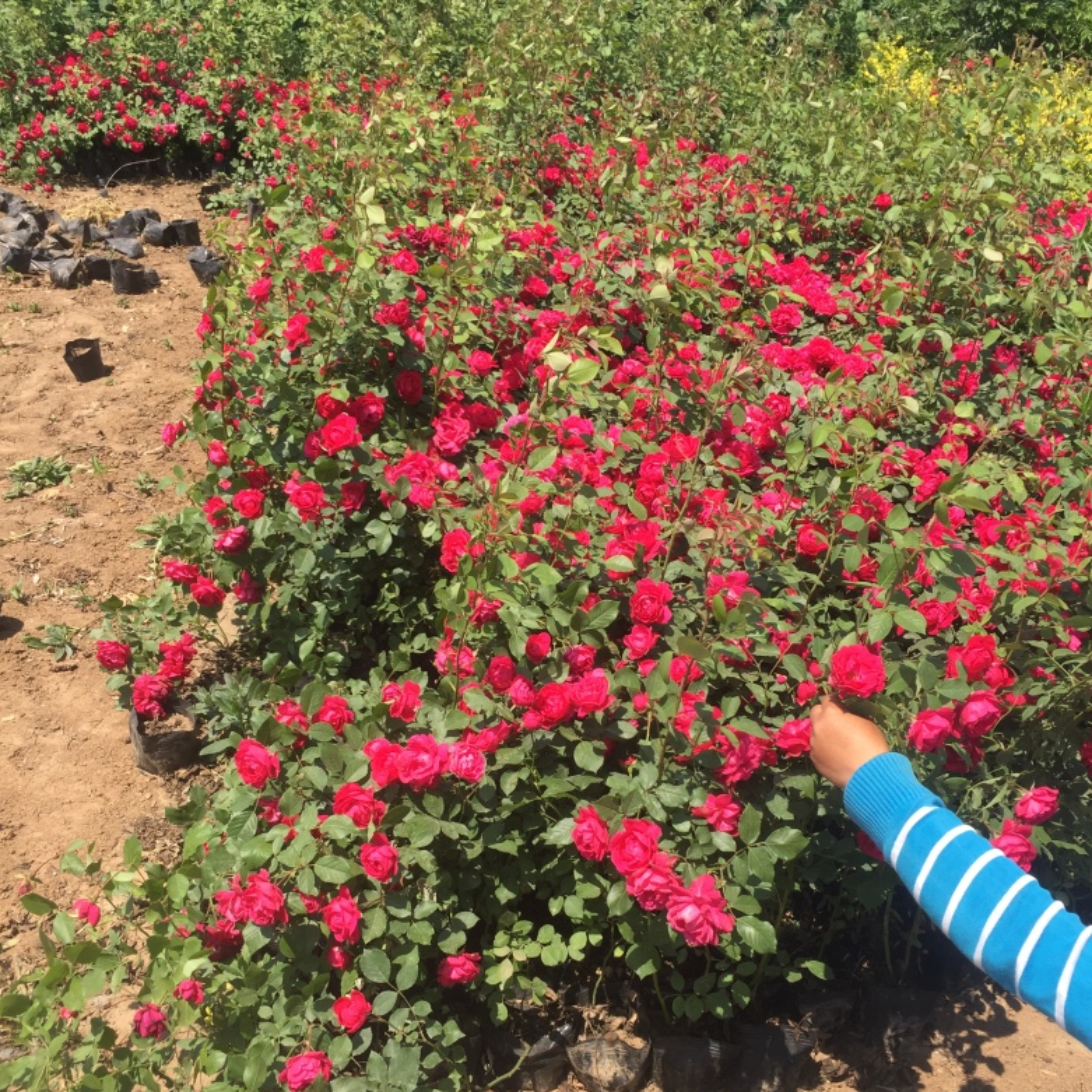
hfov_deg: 47.2
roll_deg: +0.5
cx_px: 556
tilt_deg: -28.0
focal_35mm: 35
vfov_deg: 46.8
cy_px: 687
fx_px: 1249
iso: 32
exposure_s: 1/1199
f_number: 2.2
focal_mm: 4.15
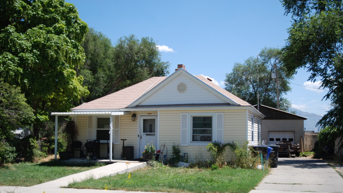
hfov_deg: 48.3
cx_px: 175
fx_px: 382
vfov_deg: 28.3
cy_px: 115
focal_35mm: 42
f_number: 4.2
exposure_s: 1/640
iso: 100
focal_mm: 26
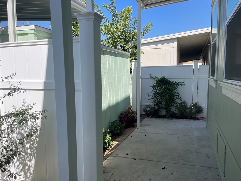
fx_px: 209
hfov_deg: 59.9
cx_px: 121
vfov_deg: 46.8
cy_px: 100
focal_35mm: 30
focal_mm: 4.2
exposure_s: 1/2506
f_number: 1.6
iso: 32
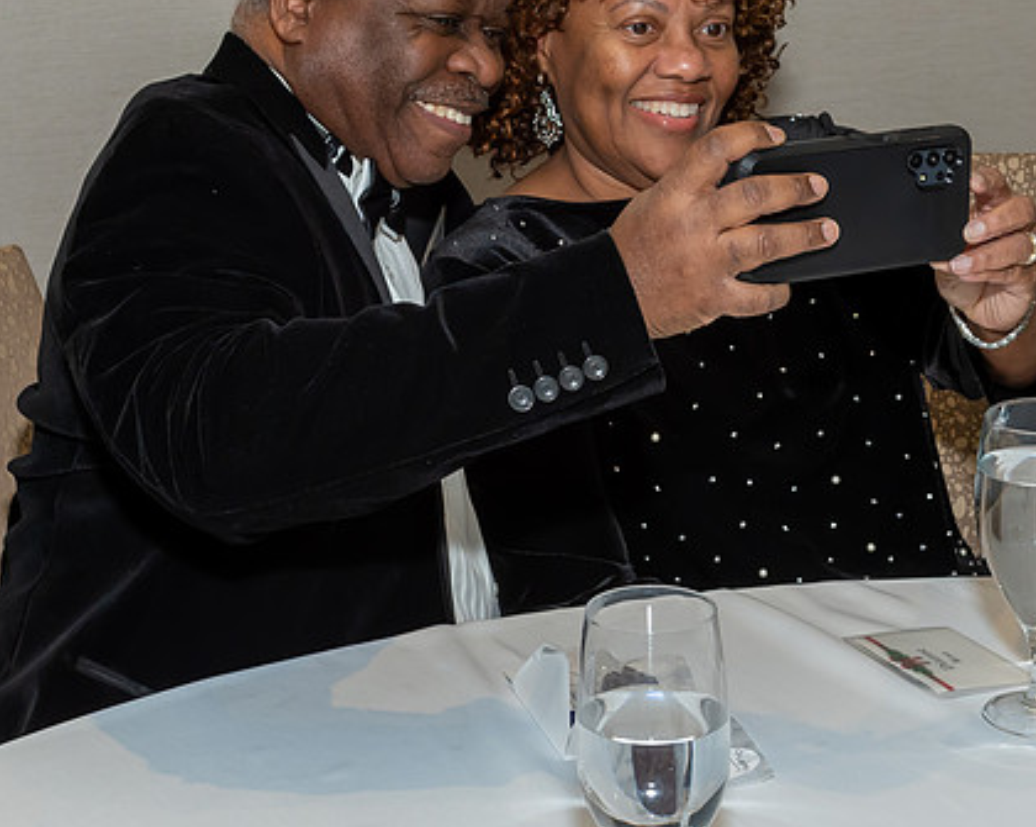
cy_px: 254
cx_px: 455
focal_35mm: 88
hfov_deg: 21.7
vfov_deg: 17.4
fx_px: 2695
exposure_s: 1/250
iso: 400
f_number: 6.3
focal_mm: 26
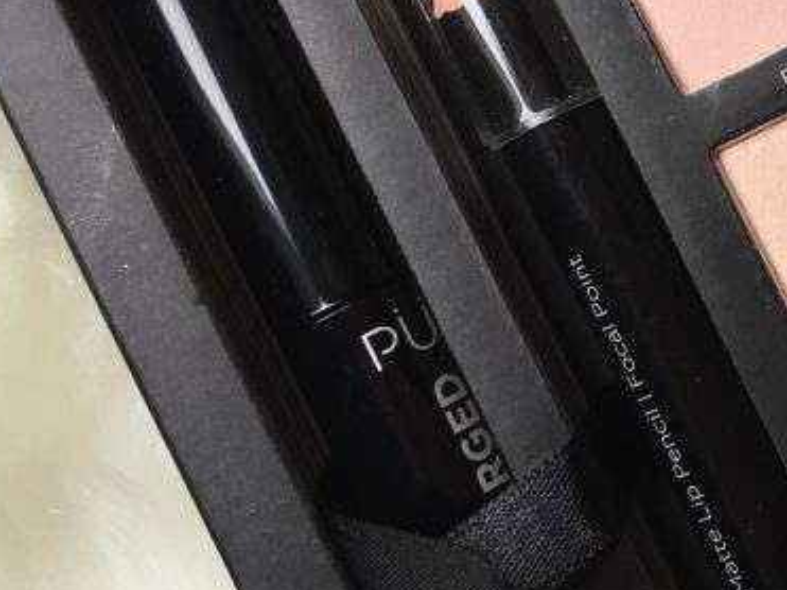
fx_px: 1818
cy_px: 25
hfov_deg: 22.4
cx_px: 959
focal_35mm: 80
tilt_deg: -86.5
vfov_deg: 18.0
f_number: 2.2
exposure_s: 1/206
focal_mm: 4.15
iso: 25
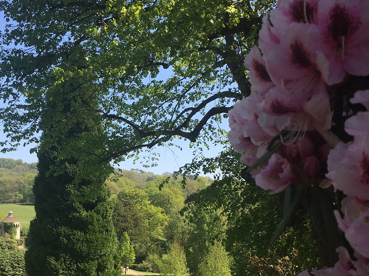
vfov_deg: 30.8
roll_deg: -1.8
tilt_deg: -2.1
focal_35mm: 46
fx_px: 490
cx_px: 114
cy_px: 215
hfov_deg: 40.6
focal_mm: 4.15
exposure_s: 1/836
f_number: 2.2
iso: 25
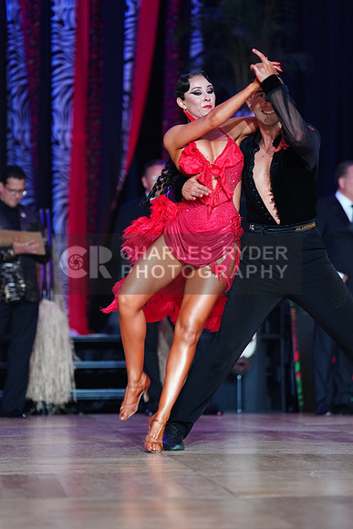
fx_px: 1955
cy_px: 264
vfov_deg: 15.4
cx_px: 176
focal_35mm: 133
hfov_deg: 10.3
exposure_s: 1/250
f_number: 2.8
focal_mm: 133
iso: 2000
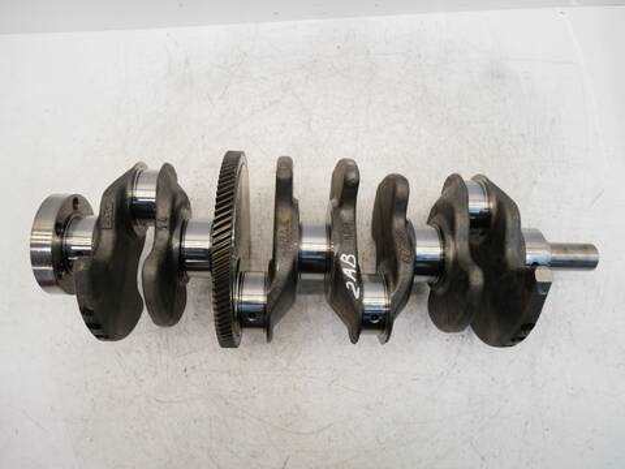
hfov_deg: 71.6
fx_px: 433
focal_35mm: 24
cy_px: 234
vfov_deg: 56.8
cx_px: 312
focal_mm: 12
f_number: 3.5
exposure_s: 1/60
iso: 400
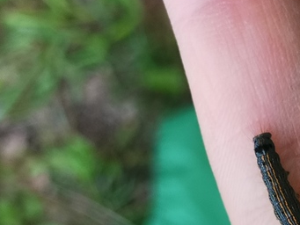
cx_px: 284
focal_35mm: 120
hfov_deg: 16.2
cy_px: 170
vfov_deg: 12.3
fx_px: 1040
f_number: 1.8
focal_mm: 4.75
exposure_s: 1/100
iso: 100
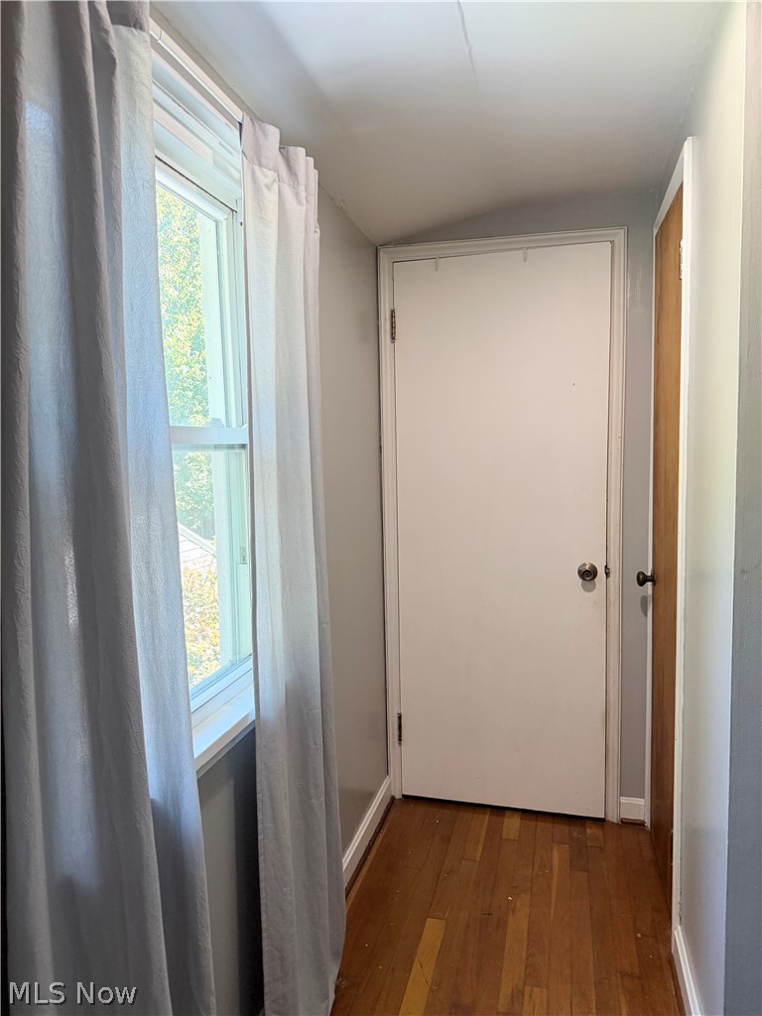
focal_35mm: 24
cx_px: 381
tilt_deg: -3.5
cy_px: 508
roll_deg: +0.5
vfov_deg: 71.6
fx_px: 704
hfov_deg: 56.8
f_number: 1.78
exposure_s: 1/120
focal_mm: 6.76
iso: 250
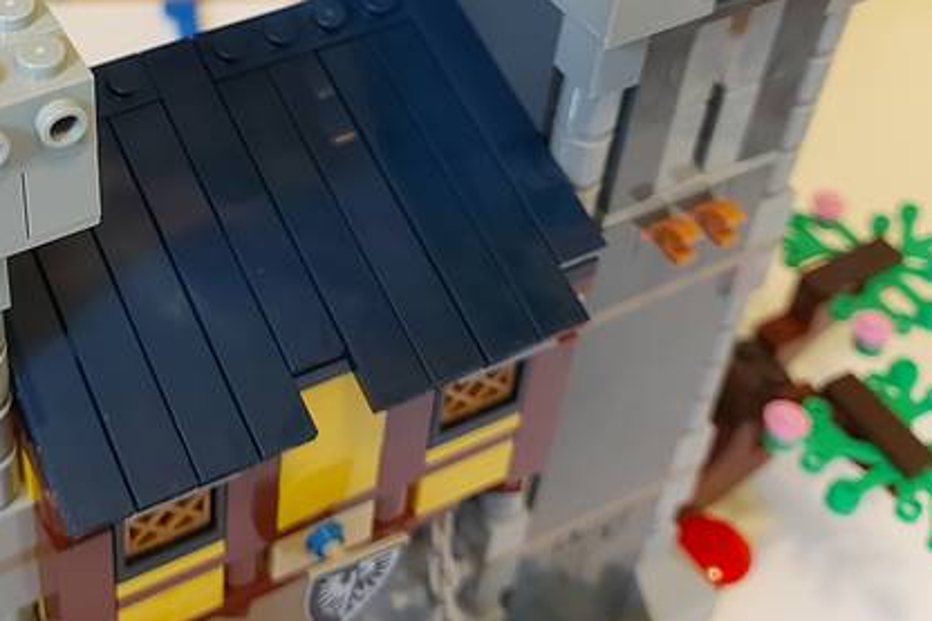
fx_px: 1397
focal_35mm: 54
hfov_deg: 35.3
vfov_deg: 23.7
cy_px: -35
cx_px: 143
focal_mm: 5.23
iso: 250
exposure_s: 1/50
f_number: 1.8
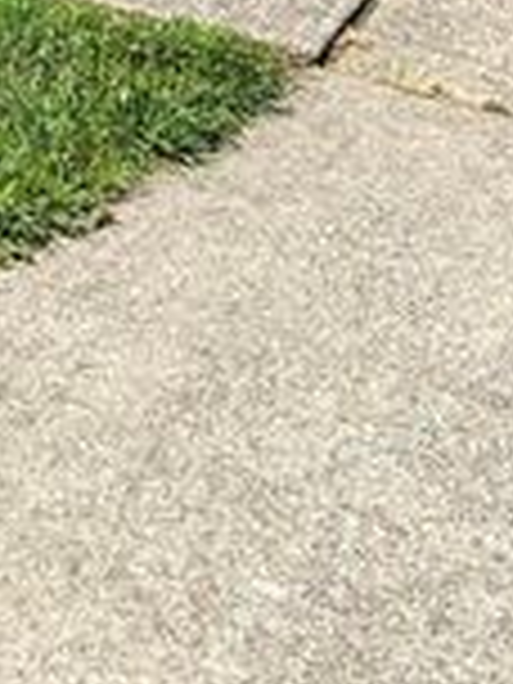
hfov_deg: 12.7
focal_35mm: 114
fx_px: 2253
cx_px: -117
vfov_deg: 14.2
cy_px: -727
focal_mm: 5.7
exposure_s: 1/3571
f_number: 1.5
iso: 50
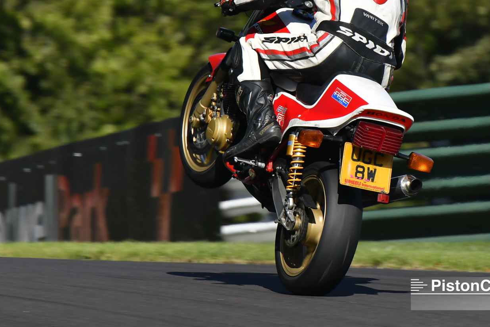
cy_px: 105
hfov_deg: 3.0
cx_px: 194
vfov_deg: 2.0
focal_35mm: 679
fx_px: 9242
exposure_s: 1/320
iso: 100
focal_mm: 280
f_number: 5.6
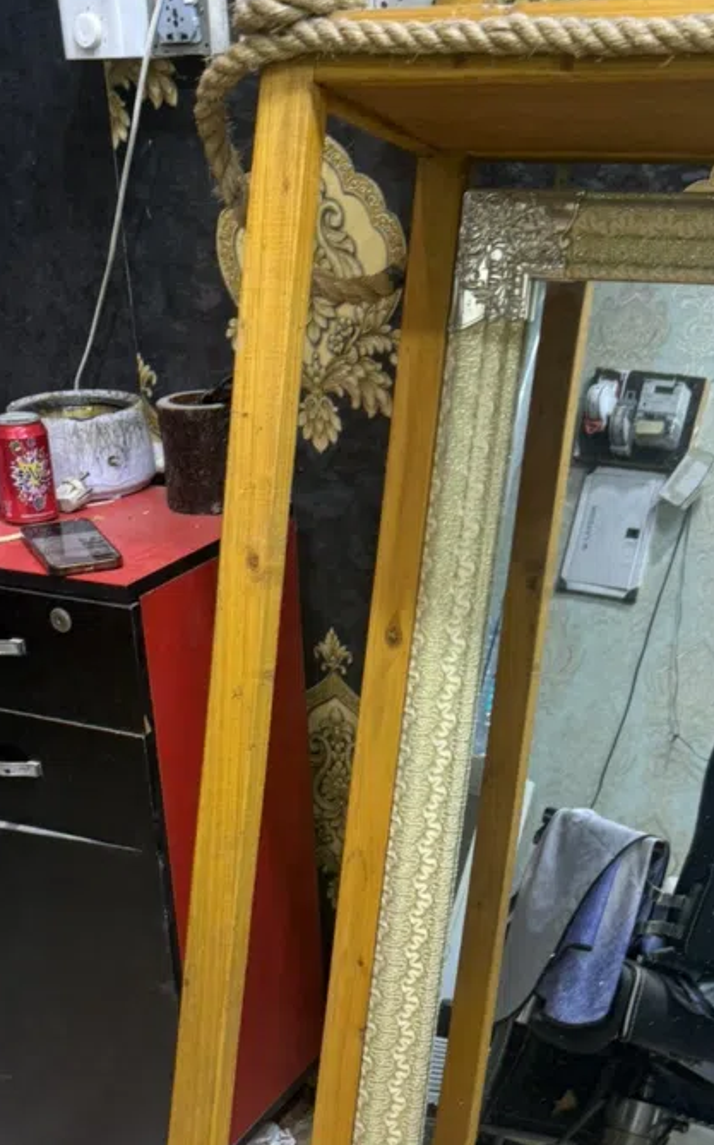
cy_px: 896
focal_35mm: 52
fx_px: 1620
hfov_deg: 24.8
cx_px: 402
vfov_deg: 37.6
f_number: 1.78
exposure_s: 1/100
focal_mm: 6.76
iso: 125
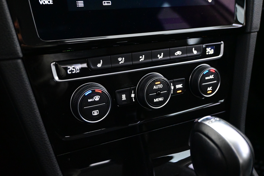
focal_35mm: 36
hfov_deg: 53.1
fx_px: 264
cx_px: 132
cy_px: 88
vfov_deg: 36.9
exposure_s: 1/40
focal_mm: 24
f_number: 4.2
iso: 9000
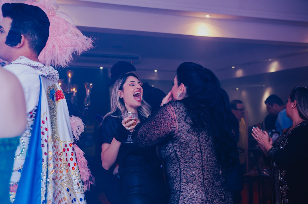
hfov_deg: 37.9
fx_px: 448
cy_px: 102
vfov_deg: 25.6
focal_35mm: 52
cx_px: 154
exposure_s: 1/60
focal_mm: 35
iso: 400
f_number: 2.8
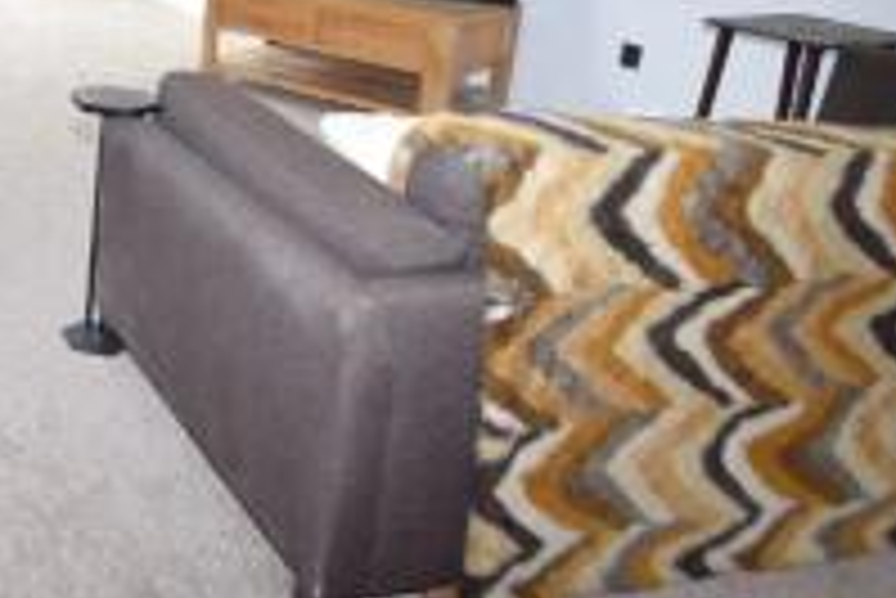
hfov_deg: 38.8
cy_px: 92
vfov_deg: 30.2
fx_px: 1071
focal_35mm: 43
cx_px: -50
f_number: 5
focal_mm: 12
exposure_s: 1/100
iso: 400
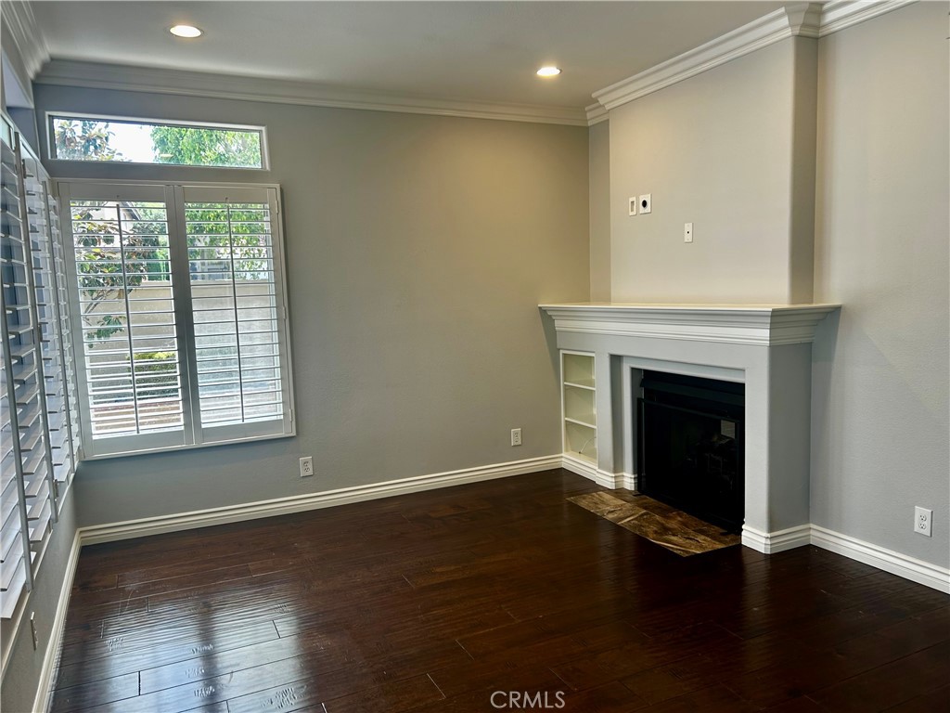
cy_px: 356
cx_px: 475
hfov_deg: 67.3
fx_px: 714
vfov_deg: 53.1
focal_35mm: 26
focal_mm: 5.7
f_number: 1.5
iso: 32
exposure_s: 1/125
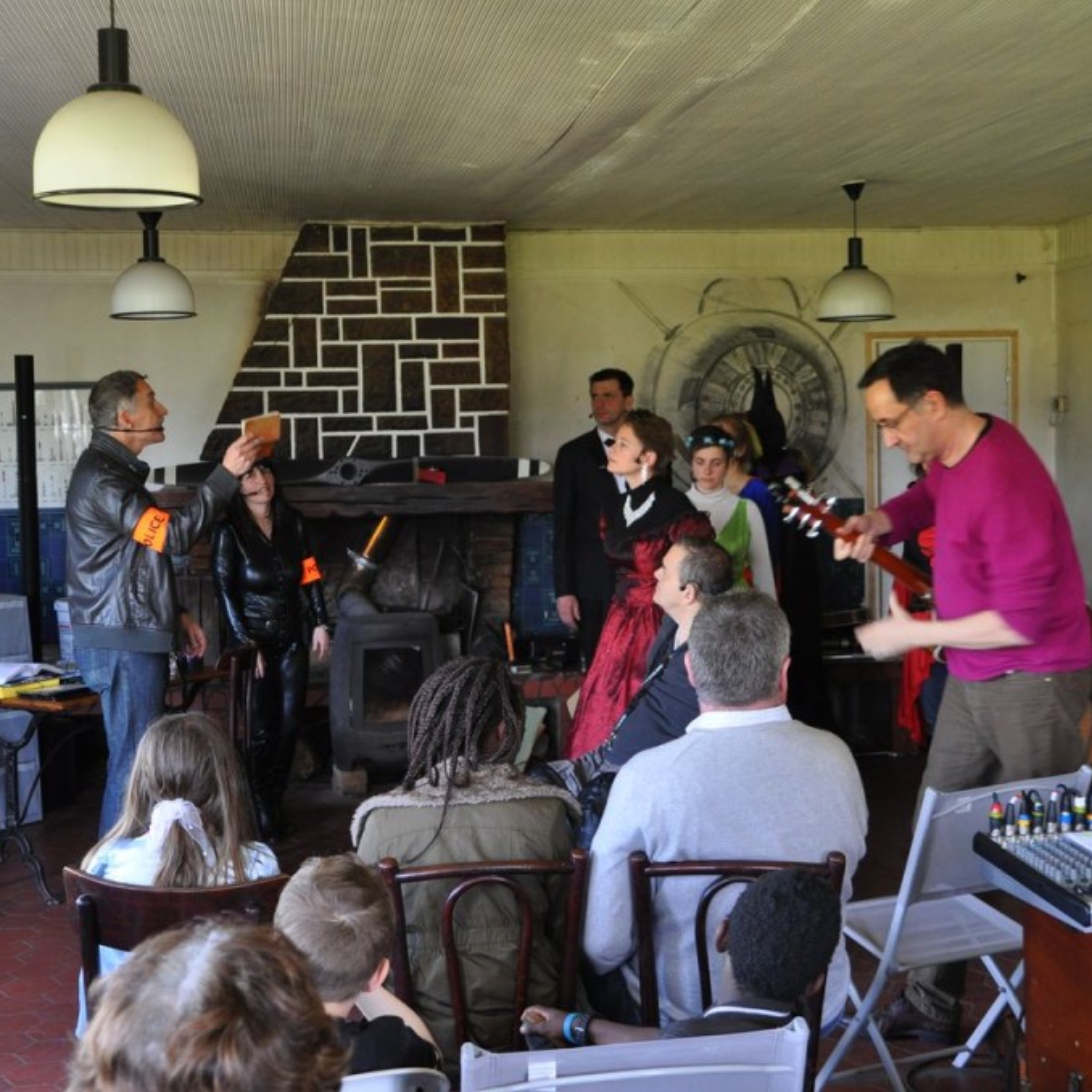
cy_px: 546
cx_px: 511
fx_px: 1785
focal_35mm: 50
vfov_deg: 34.0
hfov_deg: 34.0
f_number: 4
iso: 800
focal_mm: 26
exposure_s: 1/60
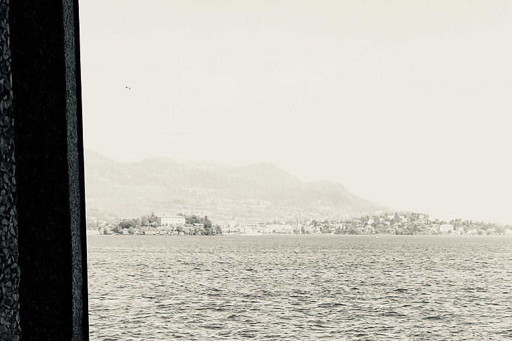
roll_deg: +0.0
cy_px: 358
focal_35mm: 63
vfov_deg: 20.7
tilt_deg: -7.6
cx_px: 291
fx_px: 896
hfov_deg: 31.8
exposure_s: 1/1221
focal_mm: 4.15
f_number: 2.2
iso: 25
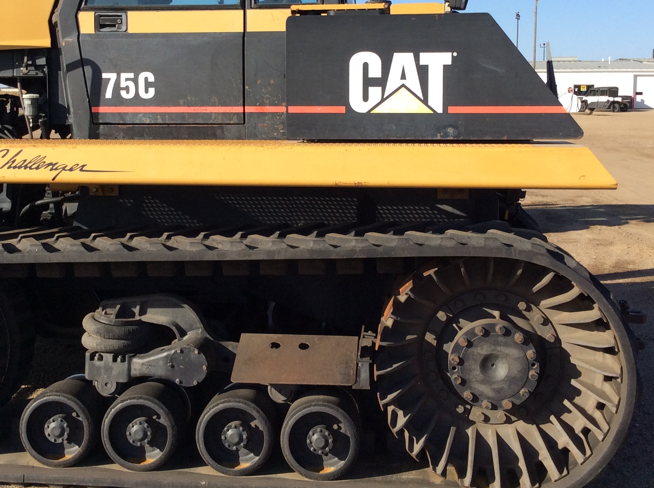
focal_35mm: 50
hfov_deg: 38.2
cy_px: 155
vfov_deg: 28.8
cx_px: 297
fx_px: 943
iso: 32
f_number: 2.4
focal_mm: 3.3
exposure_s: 1/1040
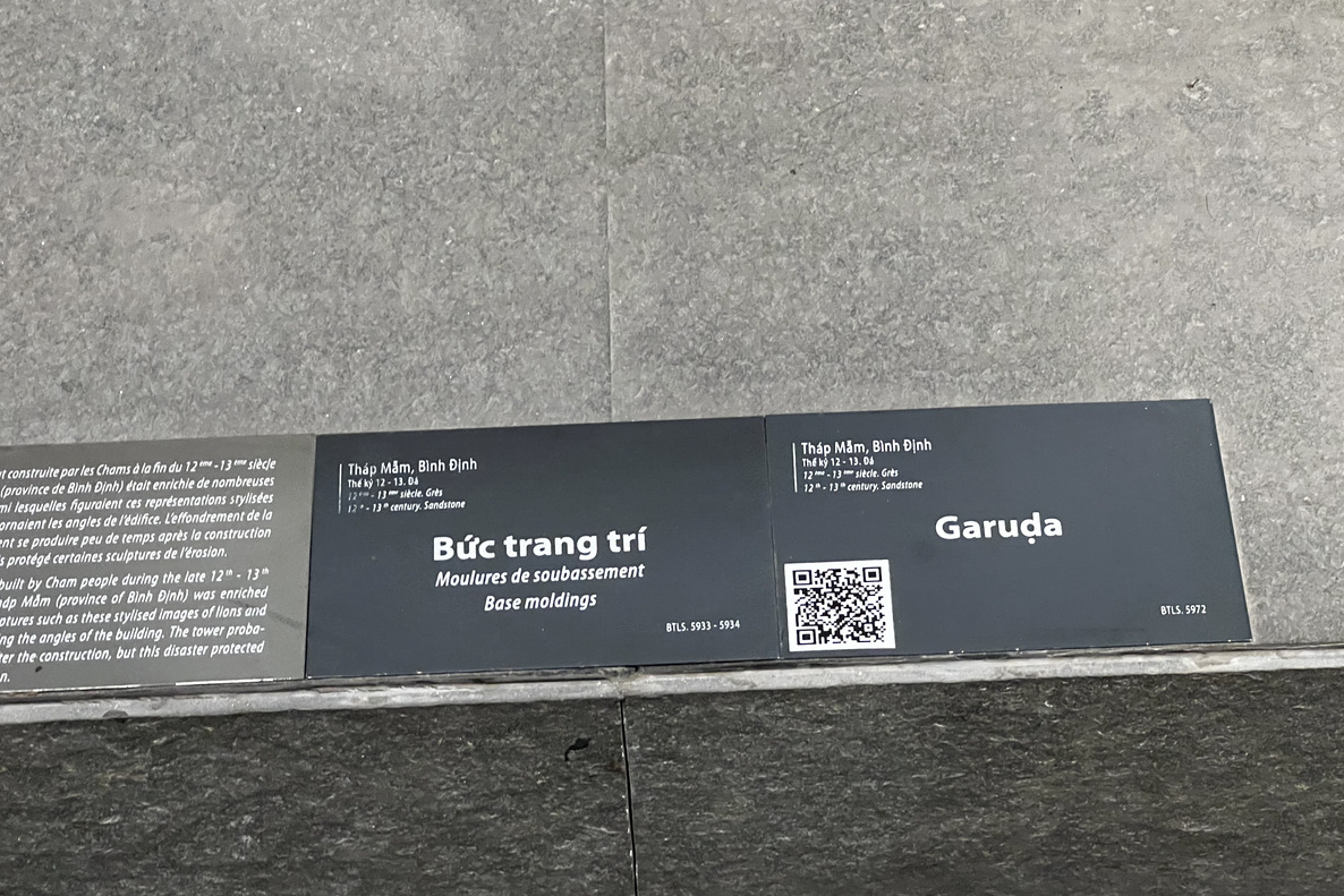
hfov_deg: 25.1
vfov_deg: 16.9
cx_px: 678
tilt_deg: -52.9
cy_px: 418
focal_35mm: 81
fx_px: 3024
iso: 640
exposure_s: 1/50
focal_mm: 9
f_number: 2.8
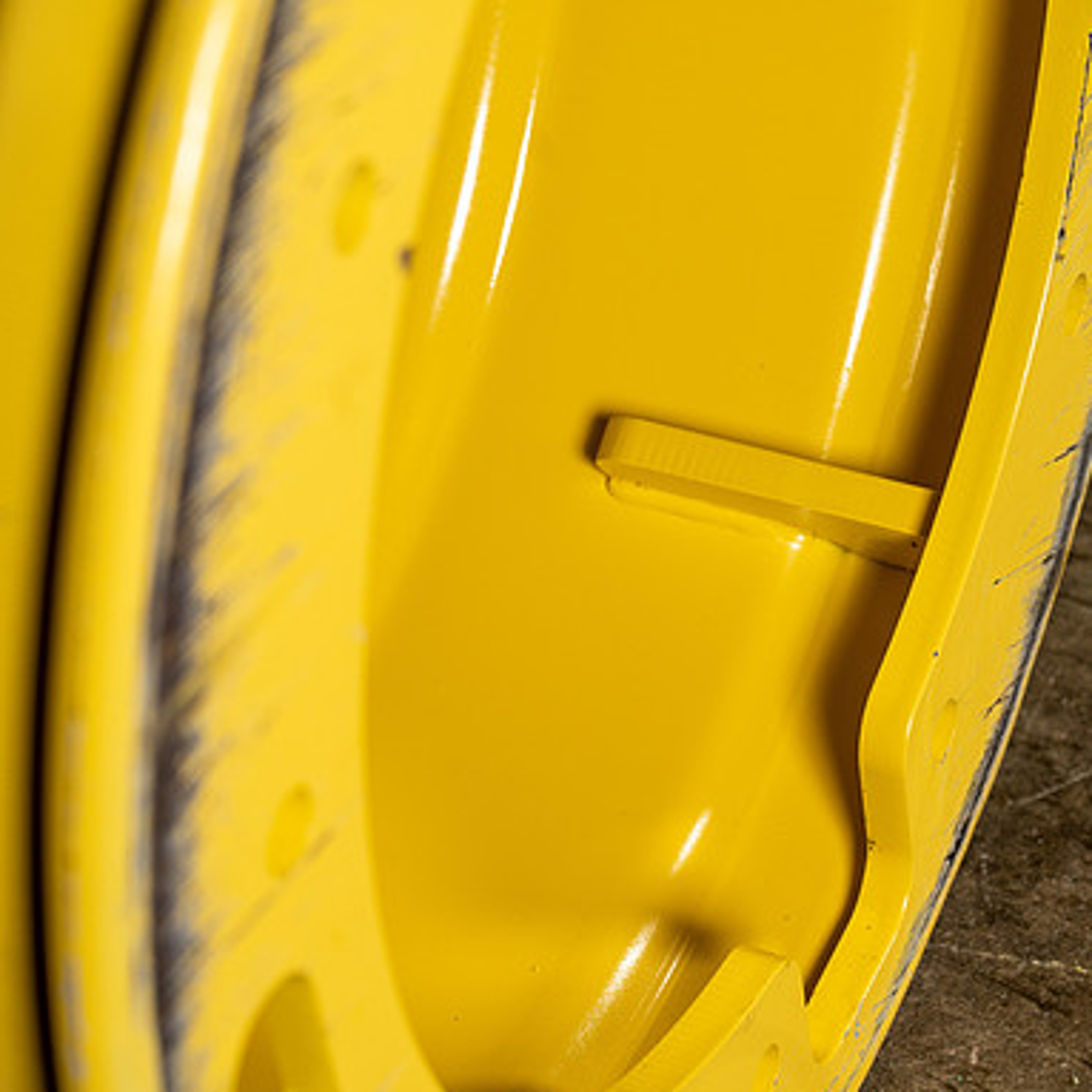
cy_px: 546
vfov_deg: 13.0
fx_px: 4783
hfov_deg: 13.0
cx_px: 815
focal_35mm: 134
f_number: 5.6
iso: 500
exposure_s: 1/125
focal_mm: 104
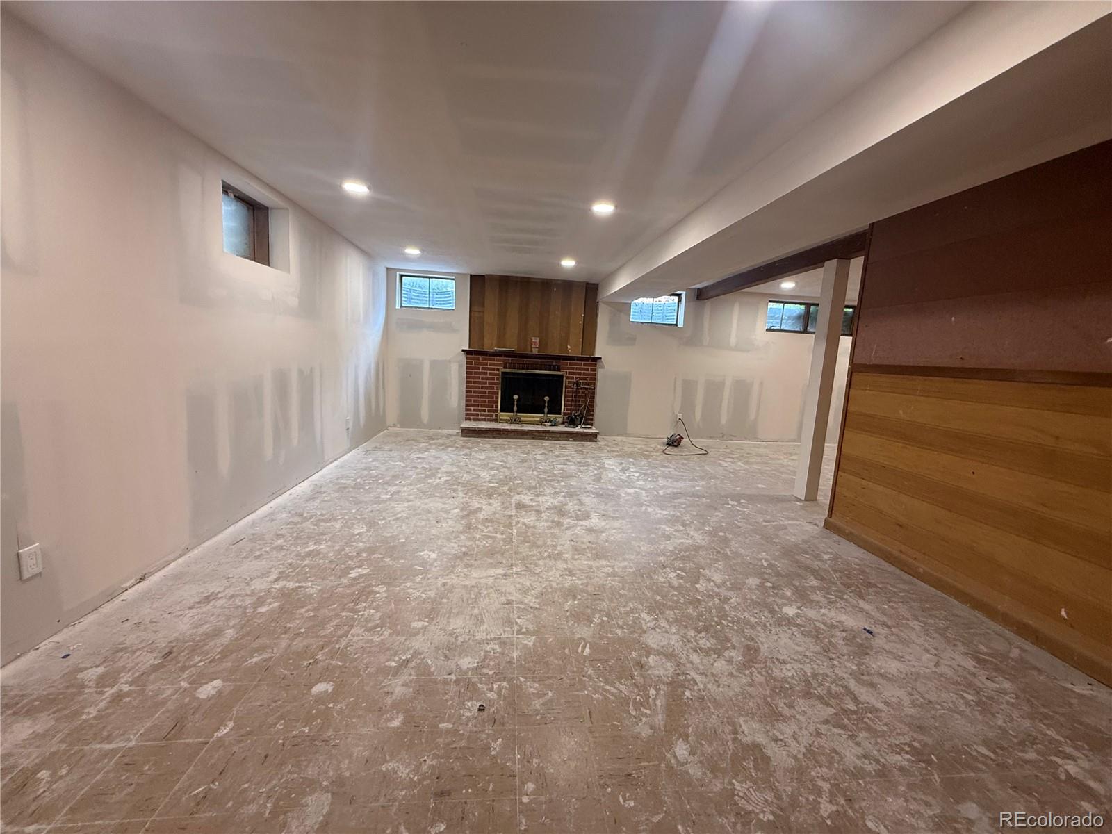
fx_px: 450
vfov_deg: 85.7
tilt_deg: -8.5
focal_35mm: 14
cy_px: 417
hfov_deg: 102.1
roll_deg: -3.2
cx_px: 556
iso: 250
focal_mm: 2.22
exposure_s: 1/120
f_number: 2.2
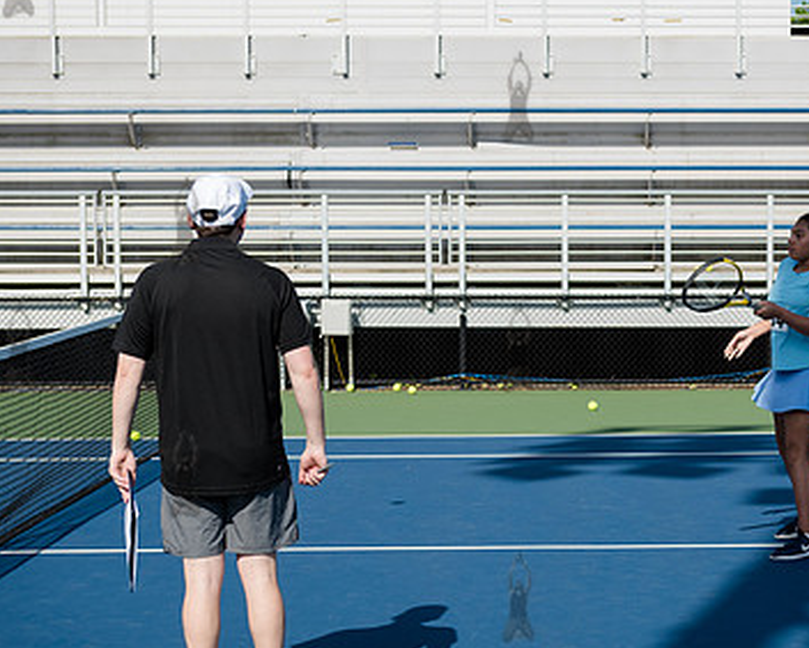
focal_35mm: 90
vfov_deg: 17.1
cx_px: 641
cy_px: 367
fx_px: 2156
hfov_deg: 21.0
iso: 200
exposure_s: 1/2500
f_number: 3.5
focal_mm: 48
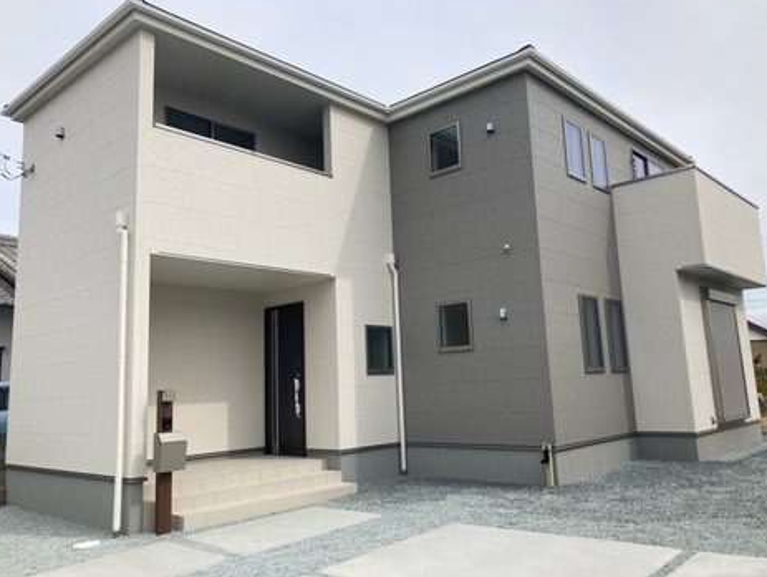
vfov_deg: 48.3
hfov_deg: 61.6
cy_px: 280
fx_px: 643
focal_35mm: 29
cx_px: 381
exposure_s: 1/1779
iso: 20
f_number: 1.8
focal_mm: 3.99
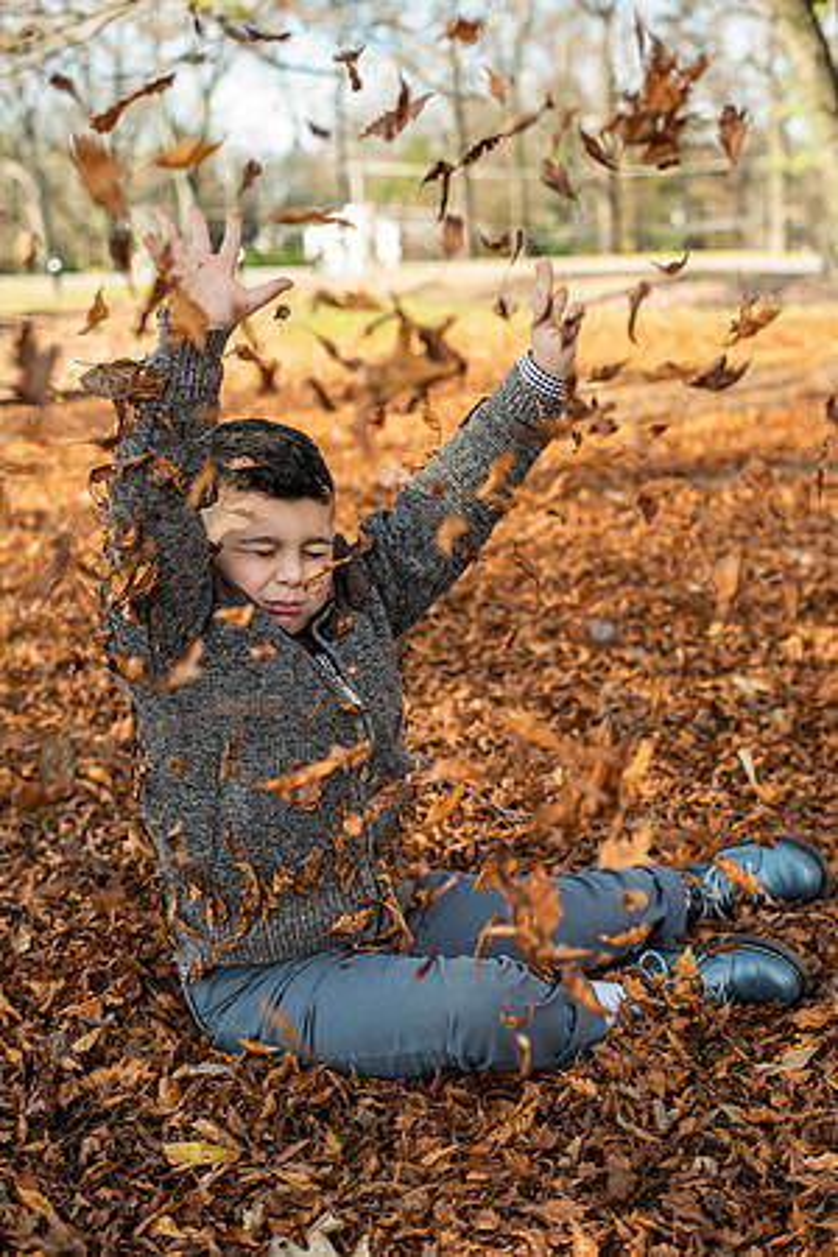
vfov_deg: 39.6
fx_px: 1746
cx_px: 419
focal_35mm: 50
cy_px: 628
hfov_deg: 27.0
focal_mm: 50
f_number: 3.5
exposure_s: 1/640
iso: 400
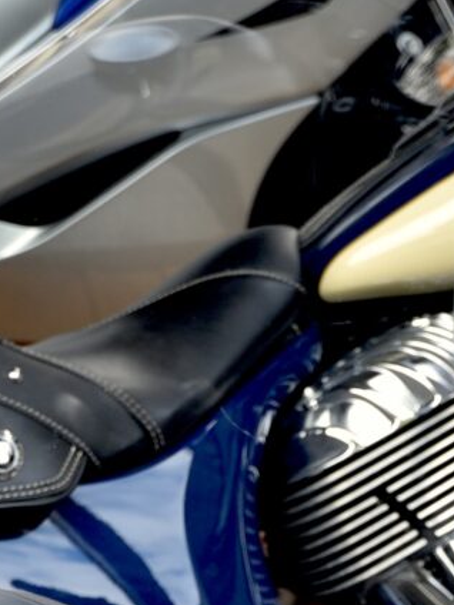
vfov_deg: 6.0
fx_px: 5683
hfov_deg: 4.5
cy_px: 908
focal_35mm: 325
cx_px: 652
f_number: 3.5
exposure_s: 1/60
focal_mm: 56
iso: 100
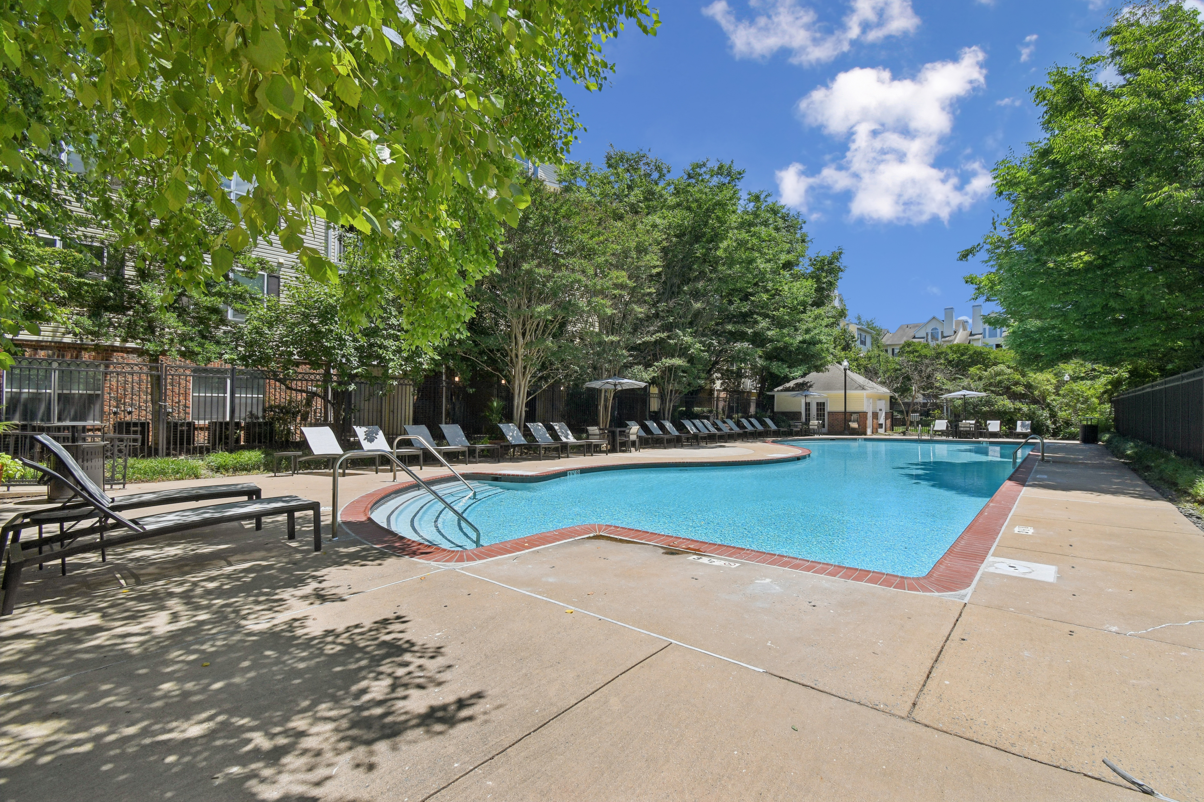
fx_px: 501
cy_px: 401
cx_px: 602
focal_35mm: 15
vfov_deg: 77.3
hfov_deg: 100.4
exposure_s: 1/640
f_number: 9
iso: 200
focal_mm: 10
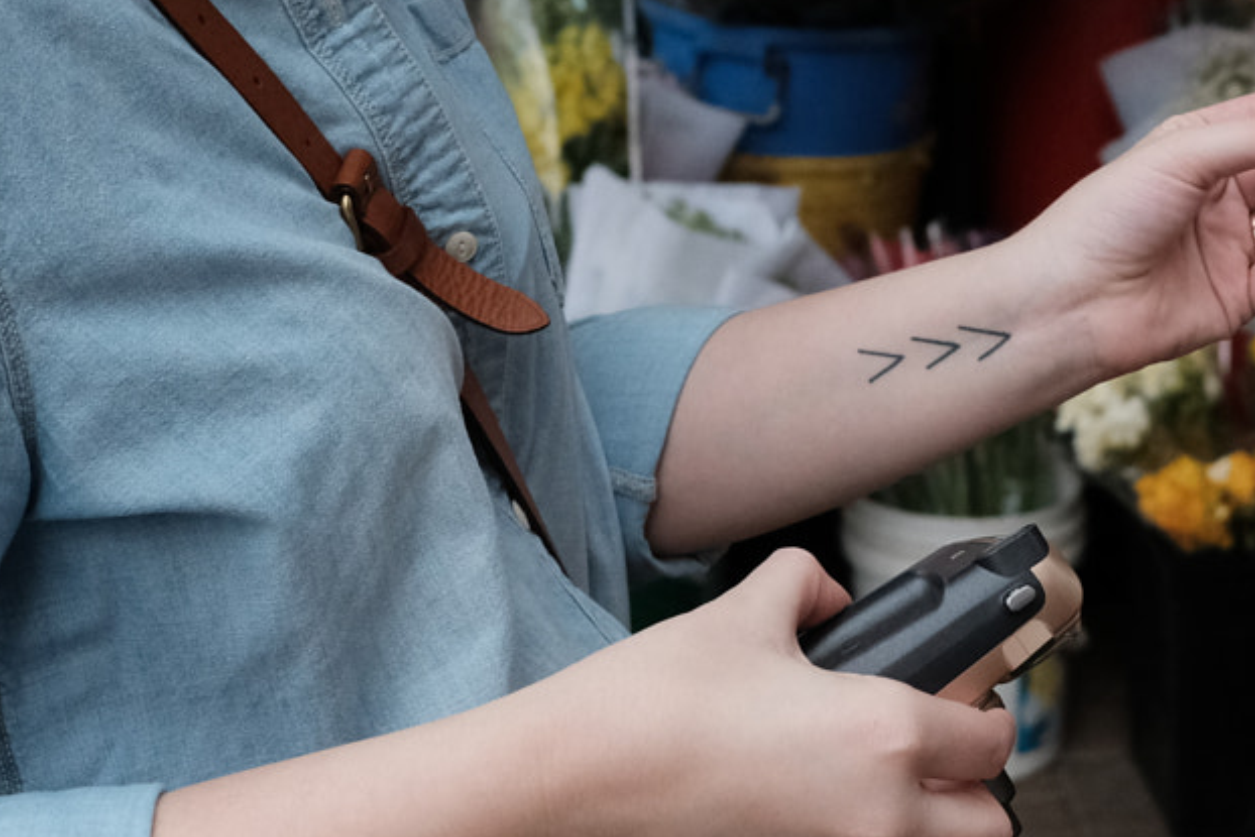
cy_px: 29
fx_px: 3138
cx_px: 890
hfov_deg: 22.5
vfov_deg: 15.0
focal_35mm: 90
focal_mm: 23
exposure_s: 1/2000
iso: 2000
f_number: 4
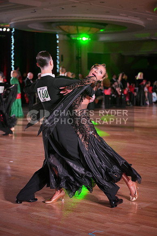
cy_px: 118
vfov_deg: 28.8
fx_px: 458
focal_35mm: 70
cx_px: 78
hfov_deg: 19.5
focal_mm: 70
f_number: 2.8
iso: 800
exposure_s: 1/400
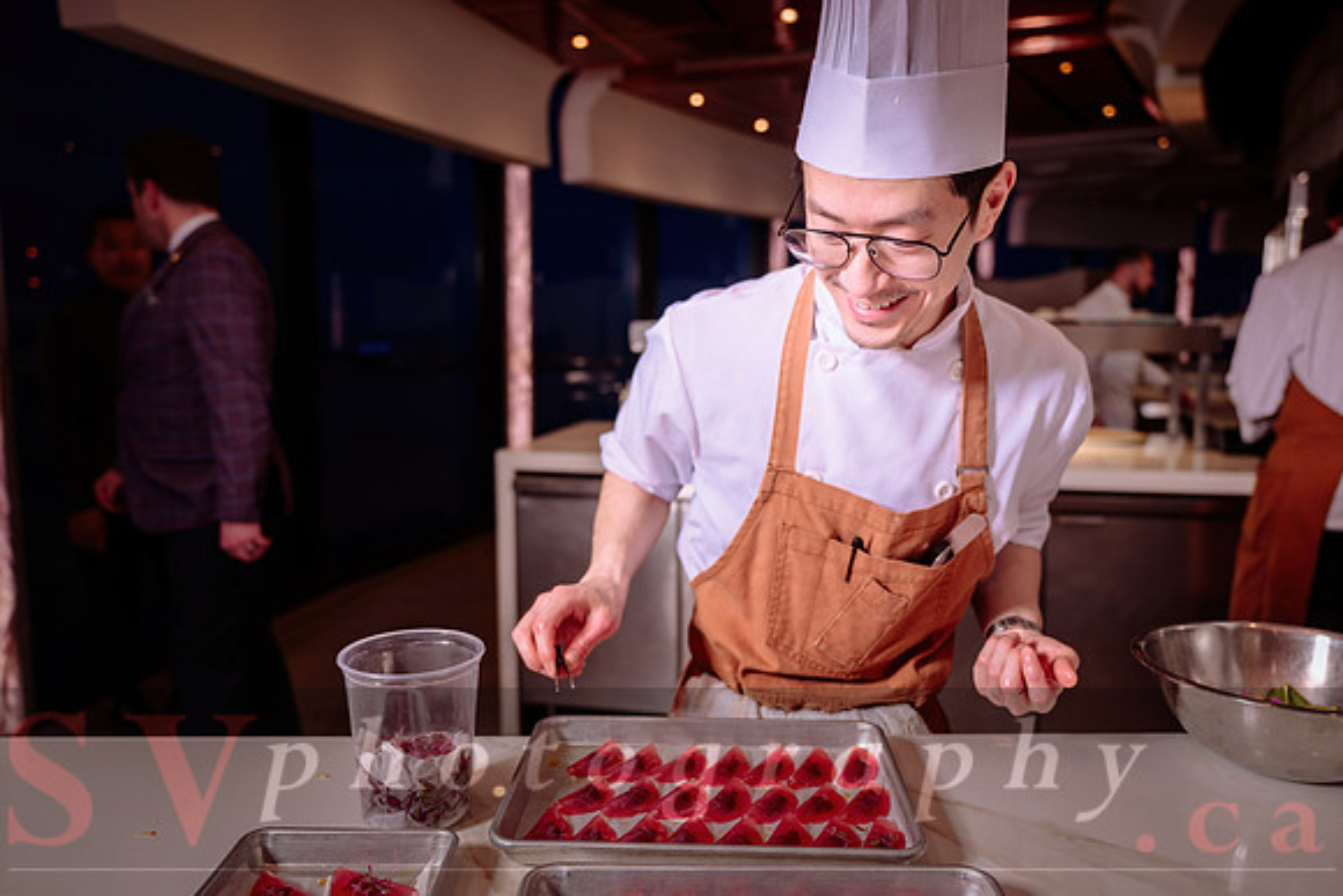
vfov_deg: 46.9
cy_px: 448
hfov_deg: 66.1
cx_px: 681
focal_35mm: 28
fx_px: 1033
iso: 100
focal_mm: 27
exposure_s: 1/100
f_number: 2.8
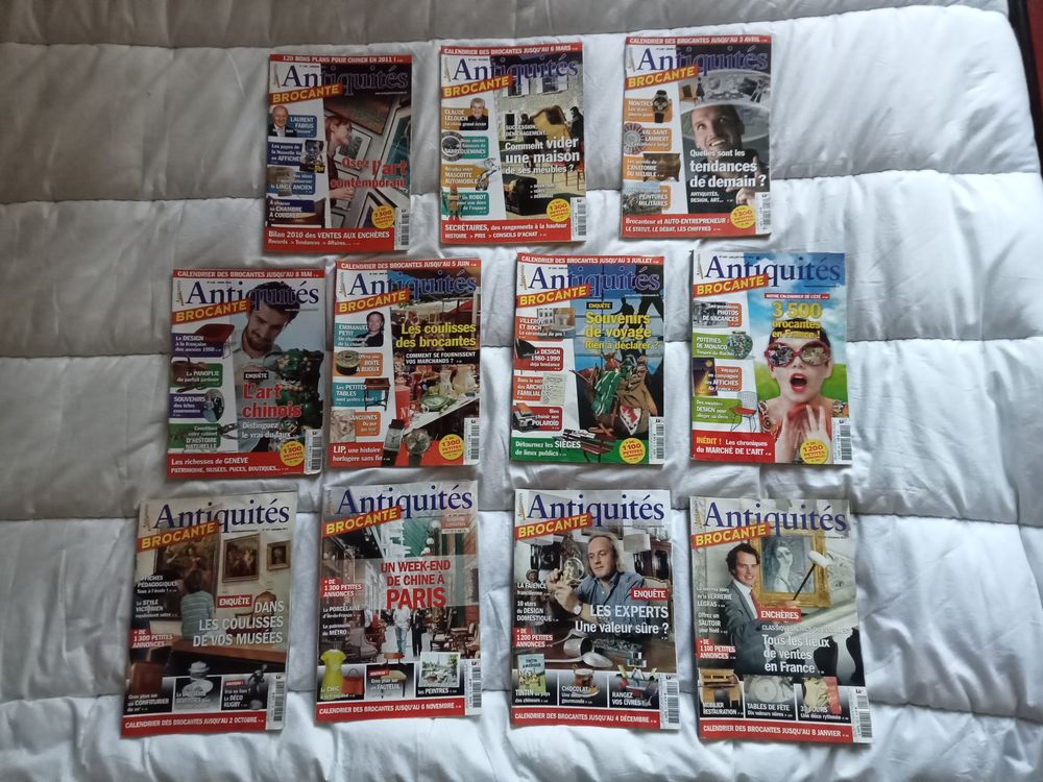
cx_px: 522
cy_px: 391
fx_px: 844
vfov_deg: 49.7
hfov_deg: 63.4
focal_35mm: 28
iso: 1248
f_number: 2.2
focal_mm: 3.46
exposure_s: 1/33.3
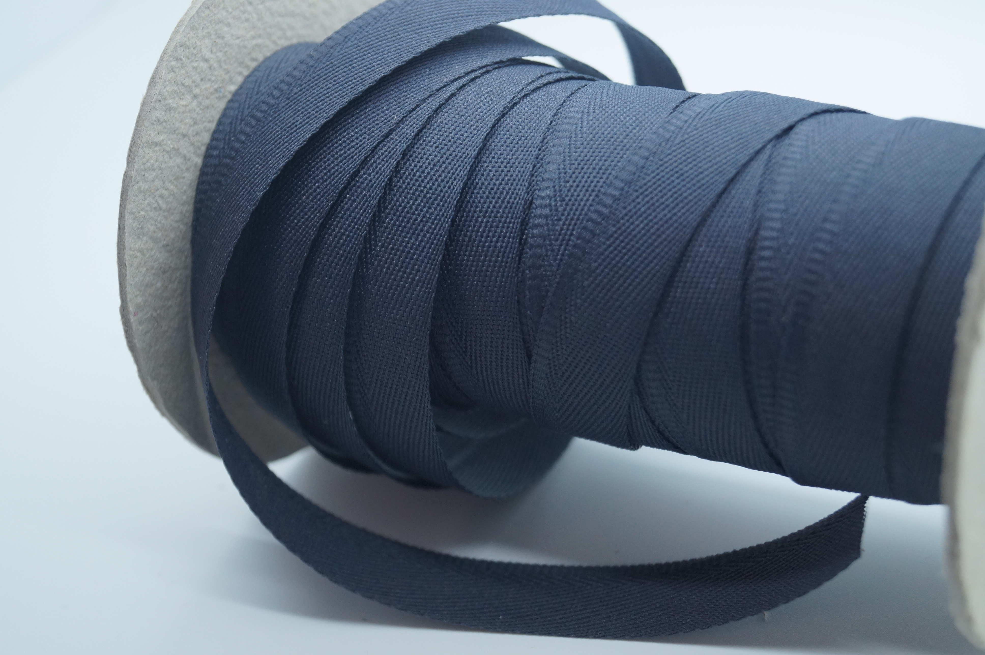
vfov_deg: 16.5
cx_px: 492
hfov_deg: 24.6
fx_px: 2256
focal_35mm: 82
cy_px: 328
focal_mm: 55
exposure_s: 1/100
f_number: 5.6
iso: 500
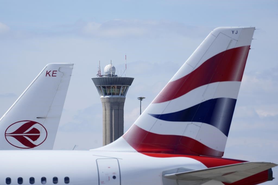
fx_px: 3089
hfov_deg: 5.2
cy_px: 92
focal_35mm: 400
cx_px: 139
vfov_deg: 3.4
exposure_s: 1/800
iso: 200
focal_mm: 400
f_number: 7.1
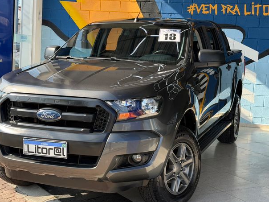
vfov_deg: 24.0
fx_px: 474
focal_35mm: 61
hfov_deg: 31.6
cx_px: 117
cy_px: 101
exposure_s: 1/810
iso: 64
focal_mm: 6.76
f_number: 1.78
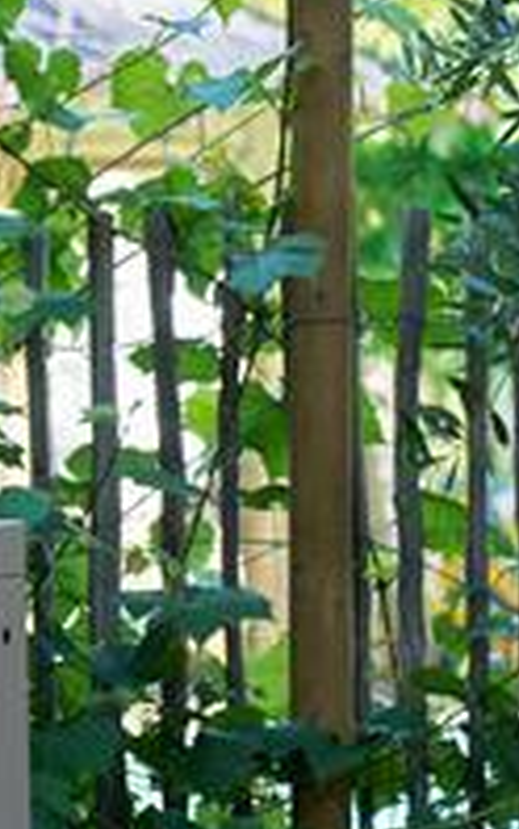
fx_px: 6712
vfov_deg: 7.1
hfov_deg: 4.2
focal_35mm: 297
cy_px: 490
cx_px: -1124
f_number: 3.5
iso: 200
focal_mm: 70
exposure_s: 1/200
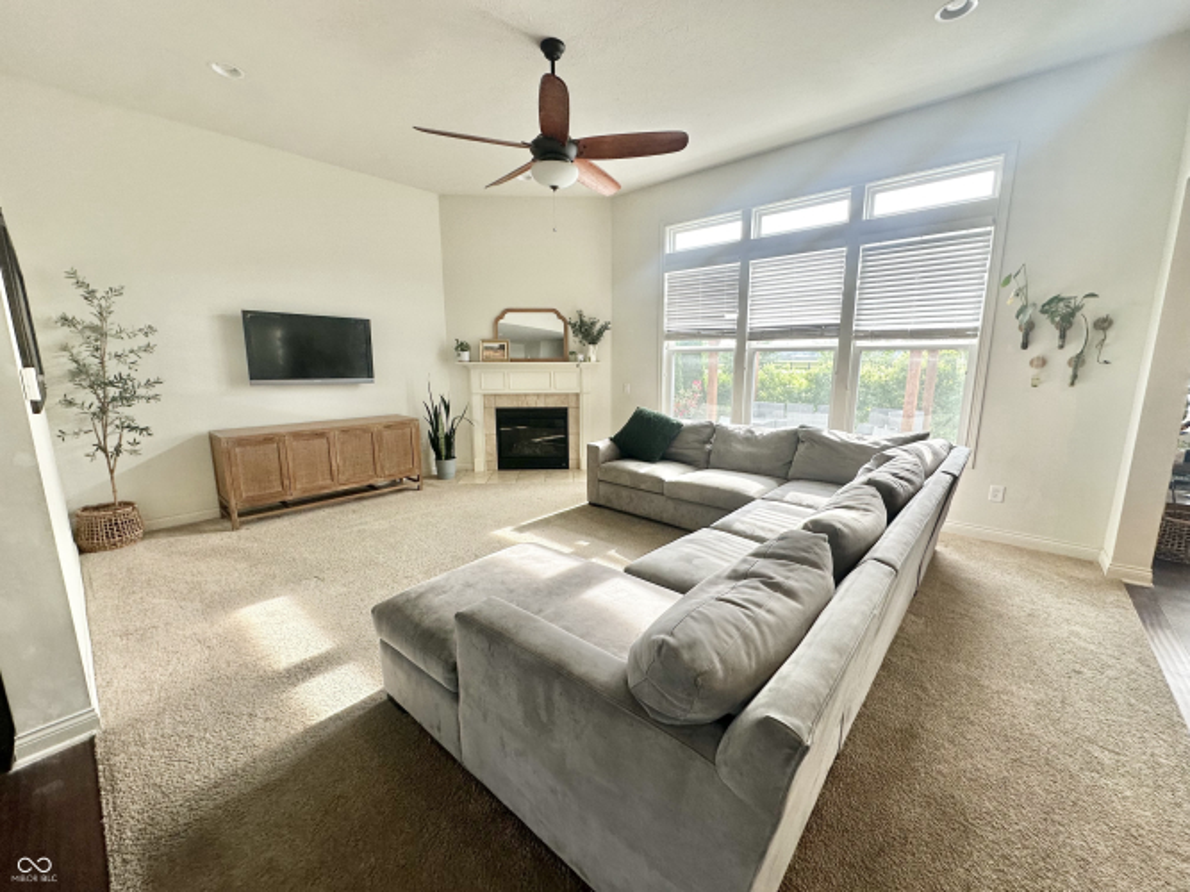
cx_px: 595
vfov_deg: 85.7
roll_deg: +0.4
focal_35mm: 14
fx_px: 481
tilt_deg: -10.1
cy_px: 446
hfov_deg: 102.1
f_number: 2.2
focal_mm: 2.22
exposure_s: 1/120
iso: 80
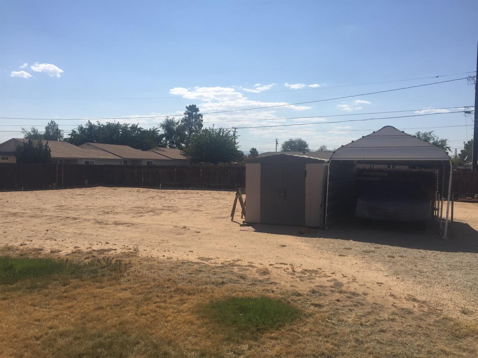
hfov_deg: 61.7
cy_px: 179
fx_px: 400
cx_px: 239
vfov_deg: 48.2
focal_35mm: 29
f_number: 2.2
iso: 32
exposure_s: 1/3300
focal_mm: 4.15
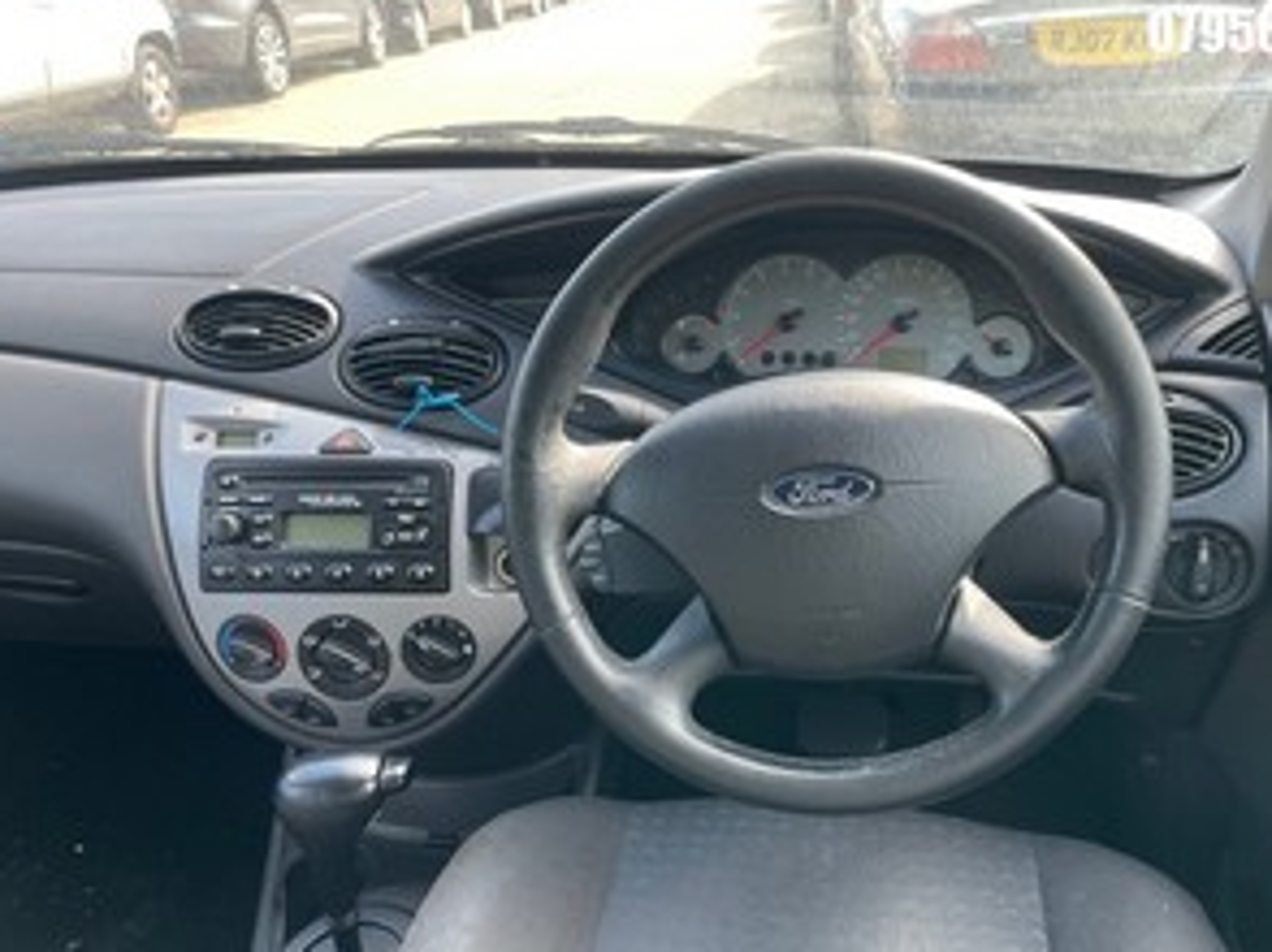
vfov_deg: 45.3
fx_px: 1138
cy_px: 515
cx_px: 701
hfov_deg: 58.3
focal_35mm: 31
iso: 32
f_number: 1.6
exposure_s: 1/121
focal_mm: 4.2
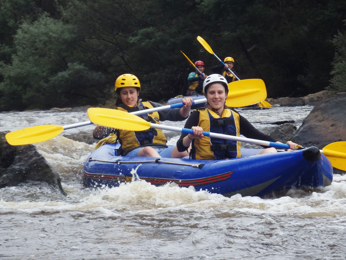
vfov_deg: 10.6
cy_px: 130
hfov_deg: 14.1
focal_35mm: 140
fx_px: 1399
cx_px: 173
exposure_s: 1/250
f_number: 5.9
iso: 200
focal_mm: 25
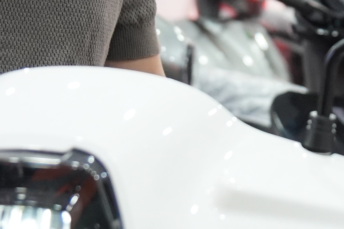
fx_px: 1968
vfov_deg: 6.6
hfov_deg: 9.9
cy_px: -34
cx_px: 361
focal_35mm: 206
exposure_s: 1/125
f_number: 2.8
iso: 1000
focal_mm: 30
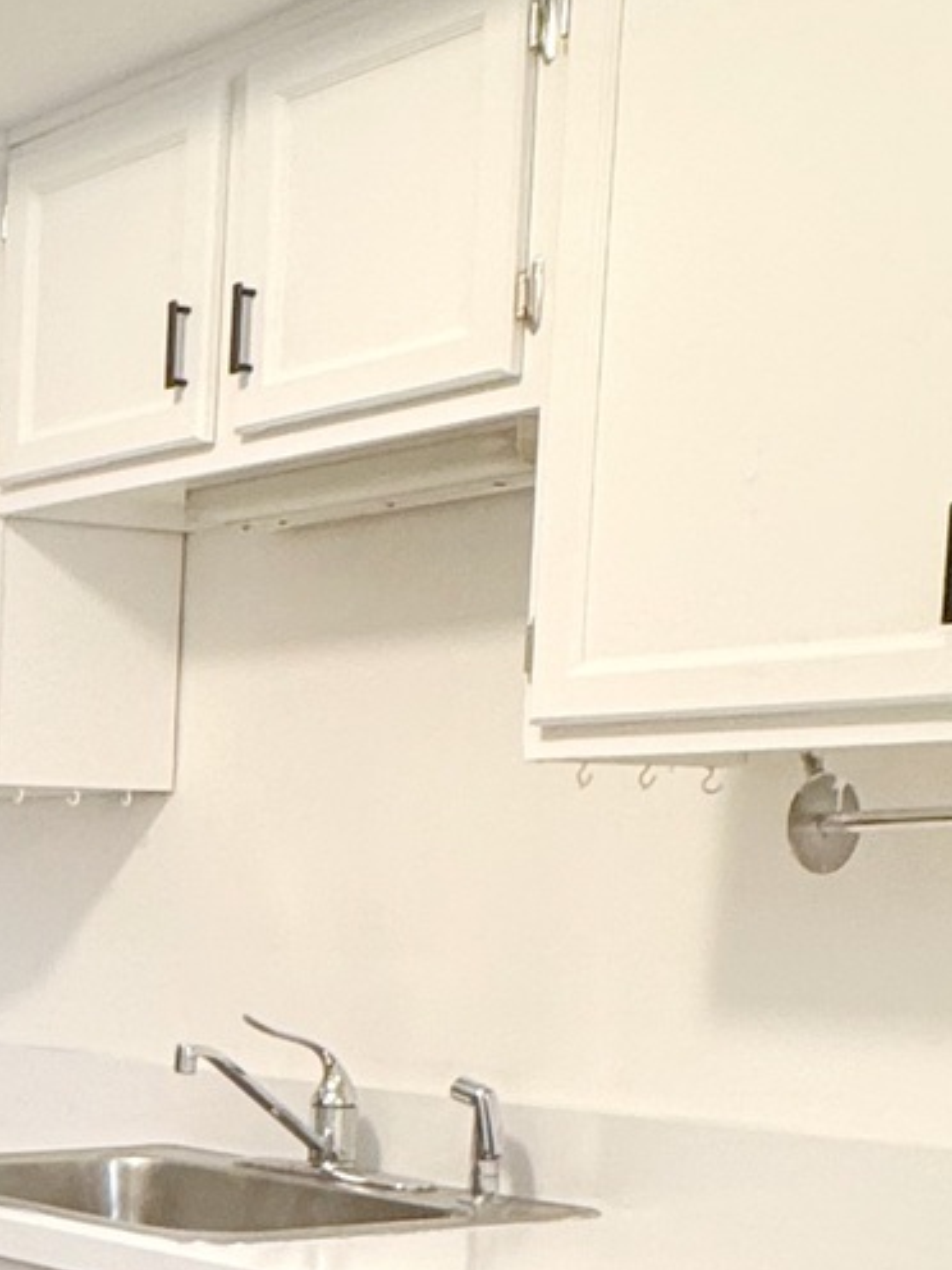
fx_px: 2383
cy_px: 1093
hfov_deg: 18.5
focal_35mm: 65
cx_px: -676
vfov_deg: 28.9
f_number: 2.2
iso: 160
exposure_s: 1/60
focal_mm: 2.22
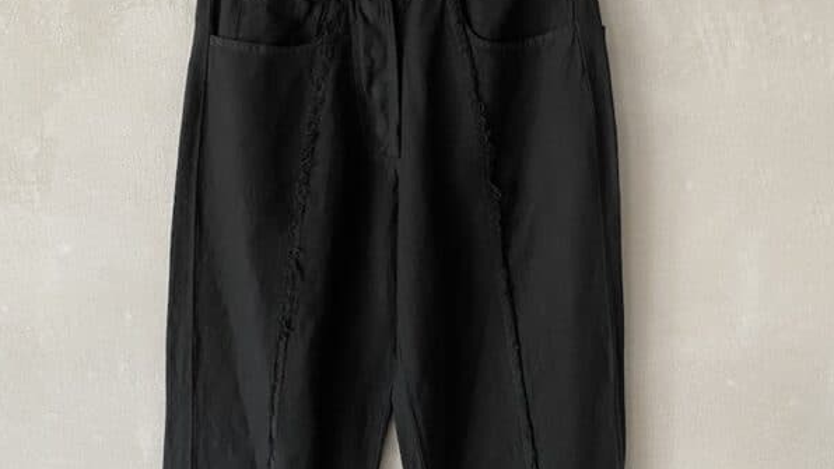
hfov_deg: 52.8
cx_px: 417
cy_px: 304
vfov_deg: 31.0
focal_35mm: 38
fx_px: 840
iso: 160
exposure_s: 1/60
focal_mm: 4.25
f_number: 1.8
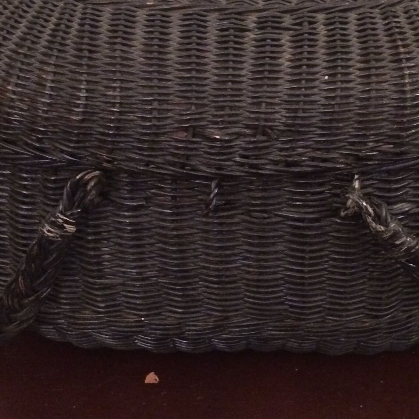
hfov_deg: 28.0
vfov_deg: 28.1
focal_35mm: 61
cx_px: 268
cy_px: 236
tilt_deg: -47.0
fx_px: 835
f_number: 2.2
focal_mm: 4.15
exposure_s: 1/17
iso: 500
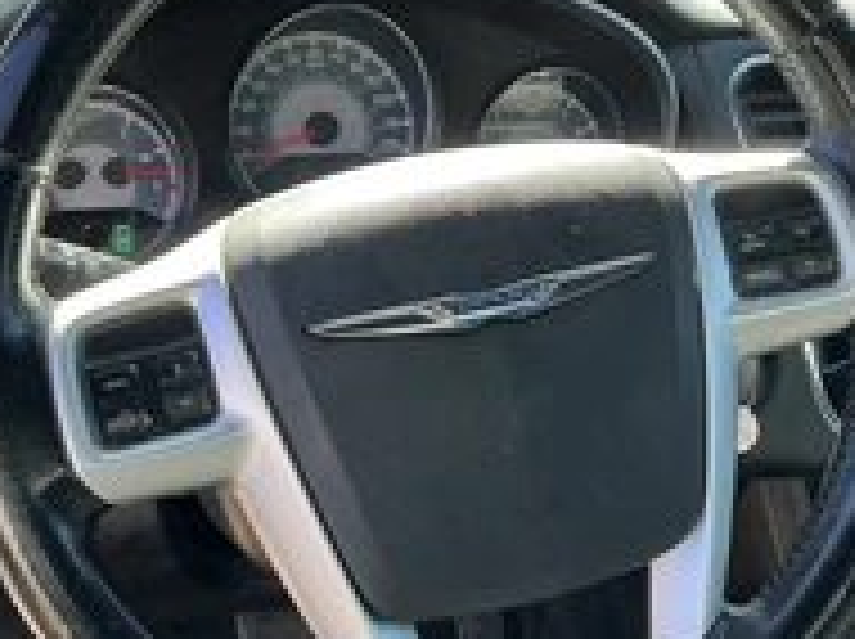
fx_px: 1455
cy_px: 284
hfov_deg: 32.7
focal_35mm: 59
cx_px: 446
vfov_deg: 24.7
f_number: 1.8
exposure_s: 1/122
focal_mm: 3
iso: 32
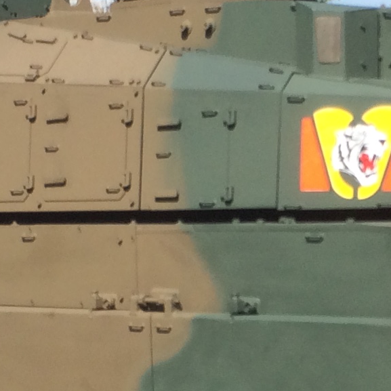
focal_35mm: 145
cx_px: 445
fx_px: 1853
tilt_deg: -4.2
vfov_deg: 12.0
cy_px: 285
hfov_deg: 11.8
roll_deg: +1.2
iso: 32
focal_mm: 4.15
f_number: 2.2
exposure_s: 1/1368
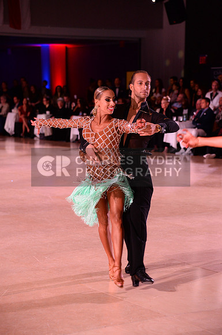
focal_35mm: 98
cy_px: 168
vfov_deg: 20.8
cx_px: 111
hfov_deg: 13.9
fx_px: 909
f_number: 4.5
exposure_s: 1/250
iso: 2500
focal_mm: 98
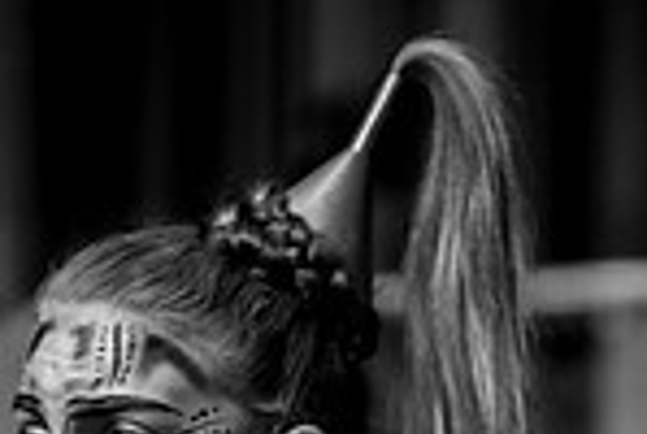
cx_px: 634
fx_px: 13974
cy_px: 831
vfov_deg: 1.8
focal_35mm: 776
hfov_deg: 2.7
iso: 1600
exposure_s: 1/125
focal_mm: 200
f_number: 3.5
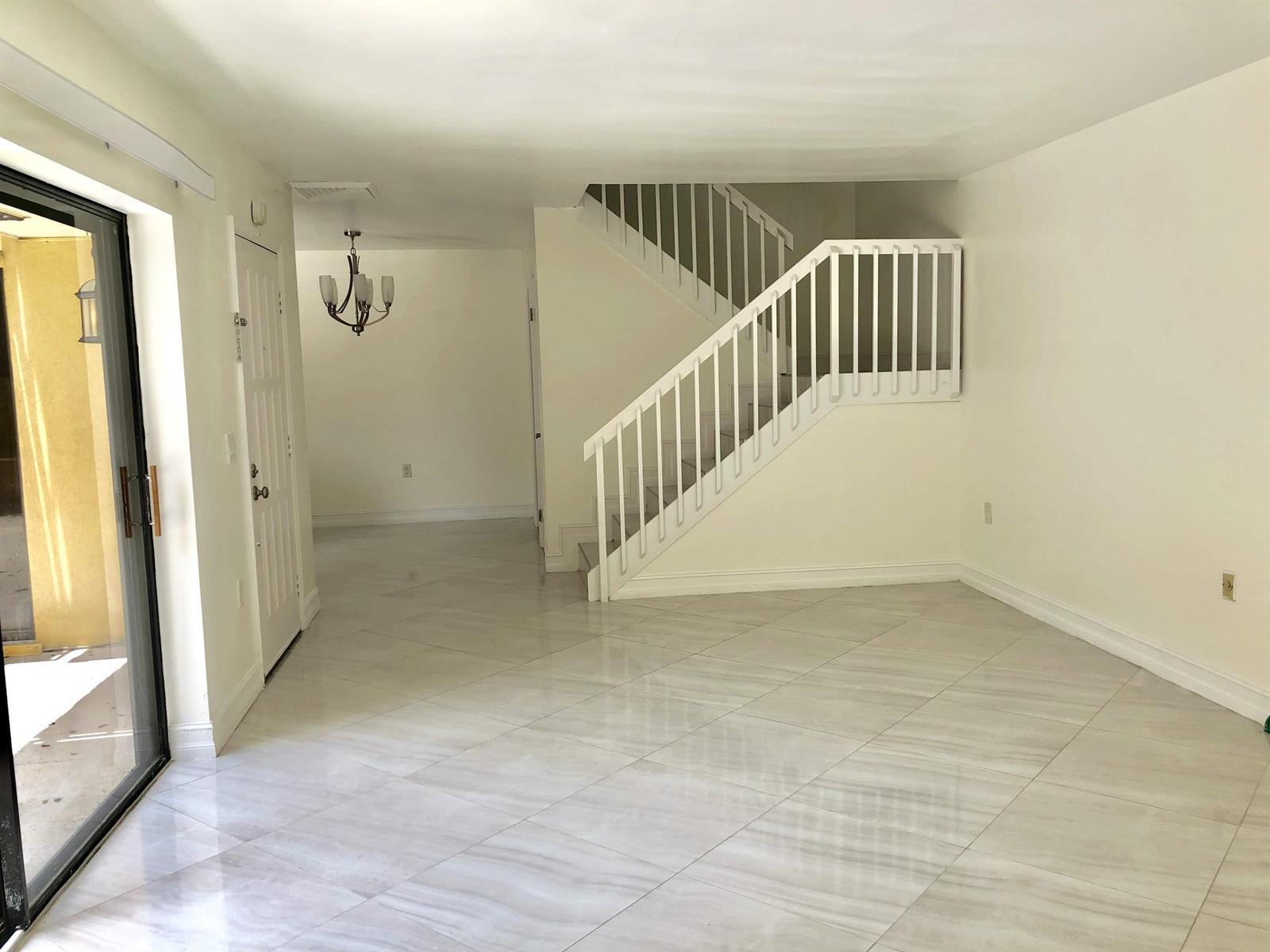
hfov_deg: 63.4
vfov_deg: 49.7
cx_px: 635
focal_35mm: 28
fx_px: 1027
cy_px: 476
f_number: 1.8
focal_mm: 3.99
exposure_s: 1/122
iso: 20
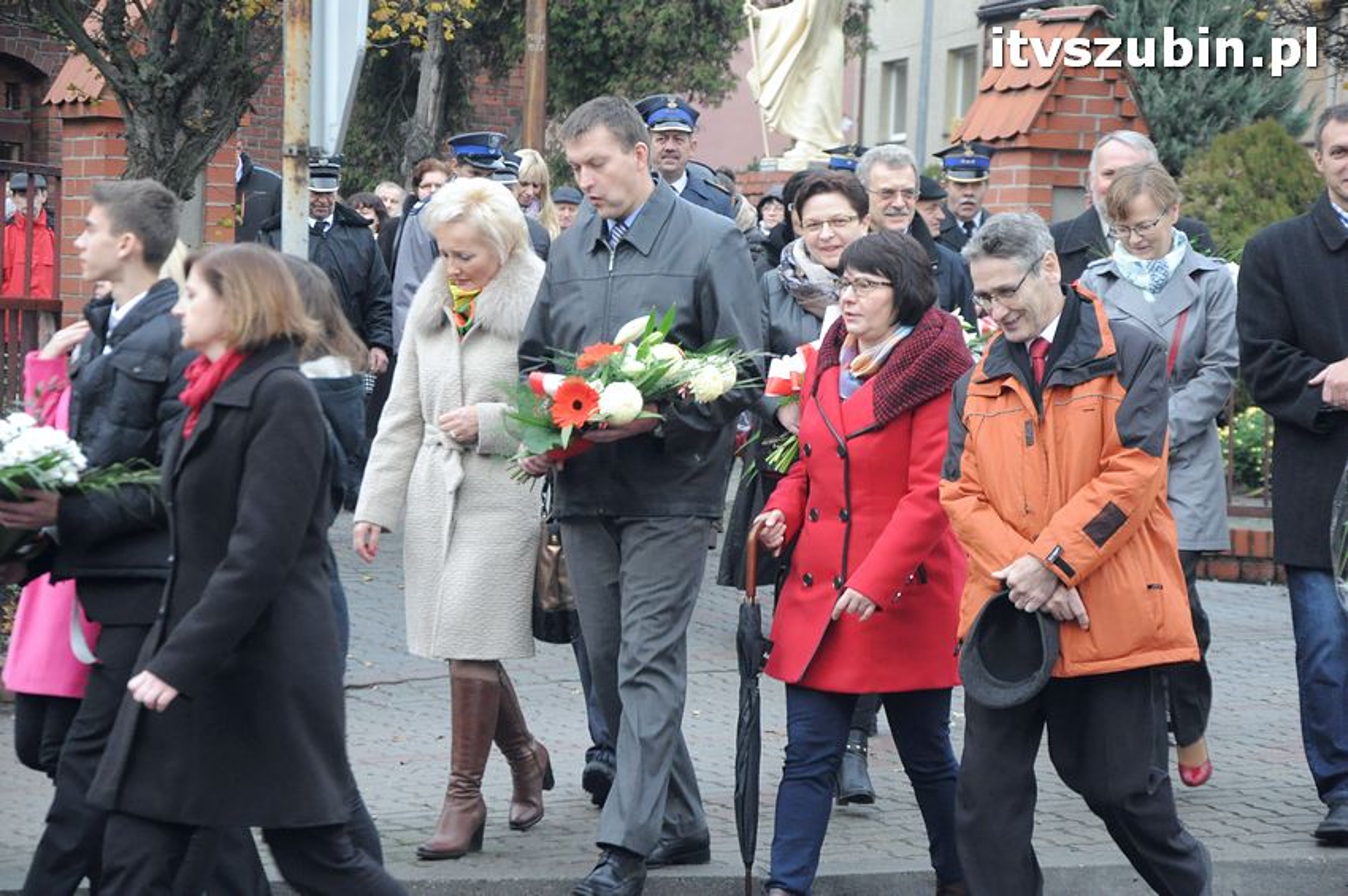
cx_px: 674
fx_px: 4489
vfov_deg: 11.4
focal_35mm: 120
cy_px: 448
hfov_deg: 17.1
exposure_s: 1/250
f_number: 5.3
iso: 1600
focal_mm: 80
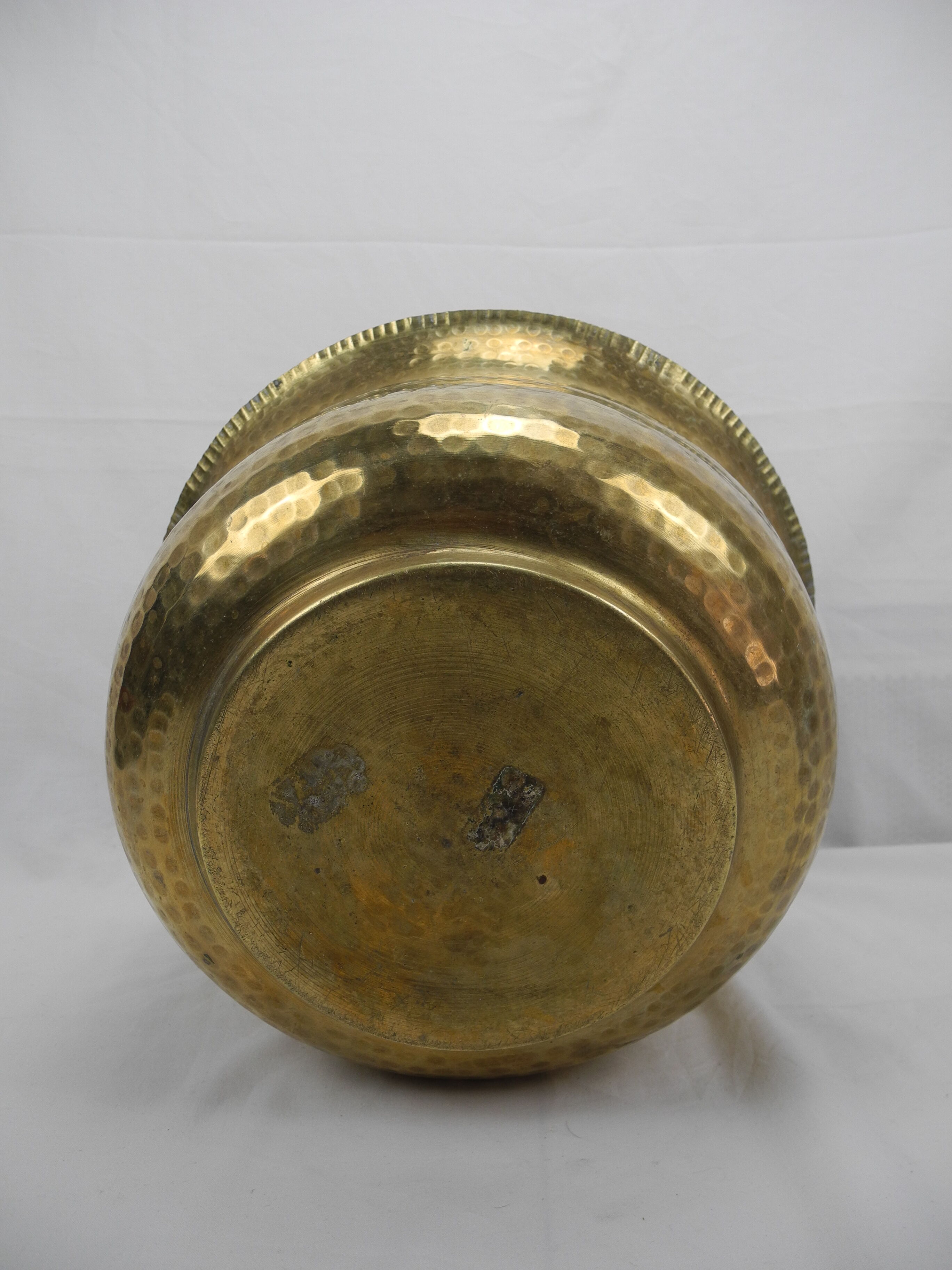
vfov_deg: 63.4
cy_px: 635
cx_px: 476
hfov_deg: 49.7
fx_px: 1027
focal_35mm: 28
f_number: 2.8
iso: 100
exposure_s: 1/133
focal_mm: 6
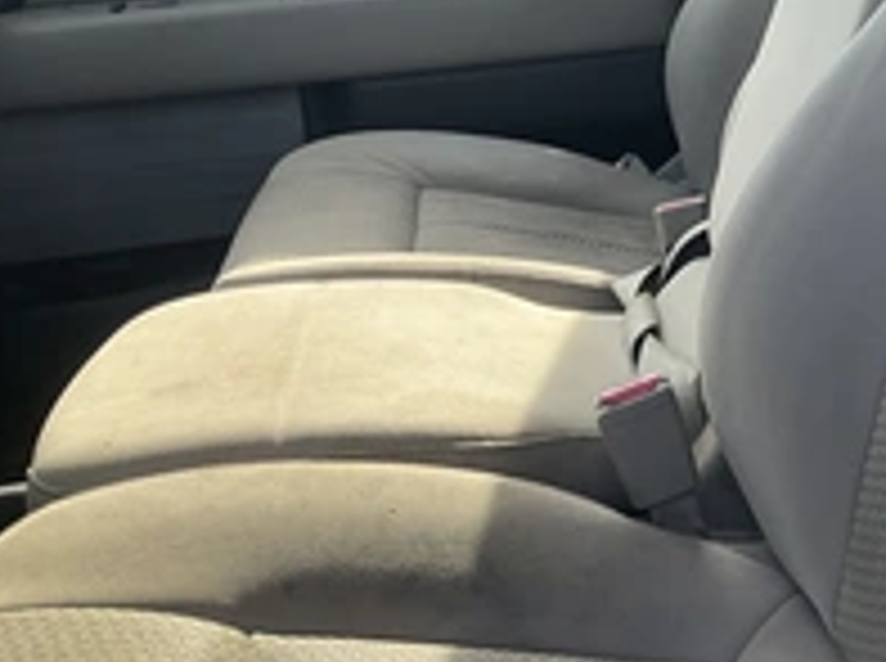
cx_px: 868
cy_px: 149
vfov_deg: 24.4
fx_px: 1507
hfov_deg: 30.6
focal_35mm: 59
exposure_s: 1/122
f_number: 1.8
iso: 16
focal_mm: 3
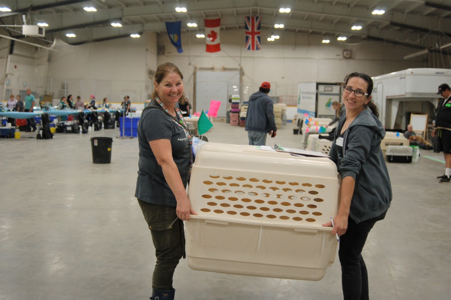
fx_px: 526
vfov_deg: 31.8
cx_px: 226
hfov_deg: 46.4
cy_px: 150
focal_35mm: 42
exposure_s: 1/60
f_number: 3.3
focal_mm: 28
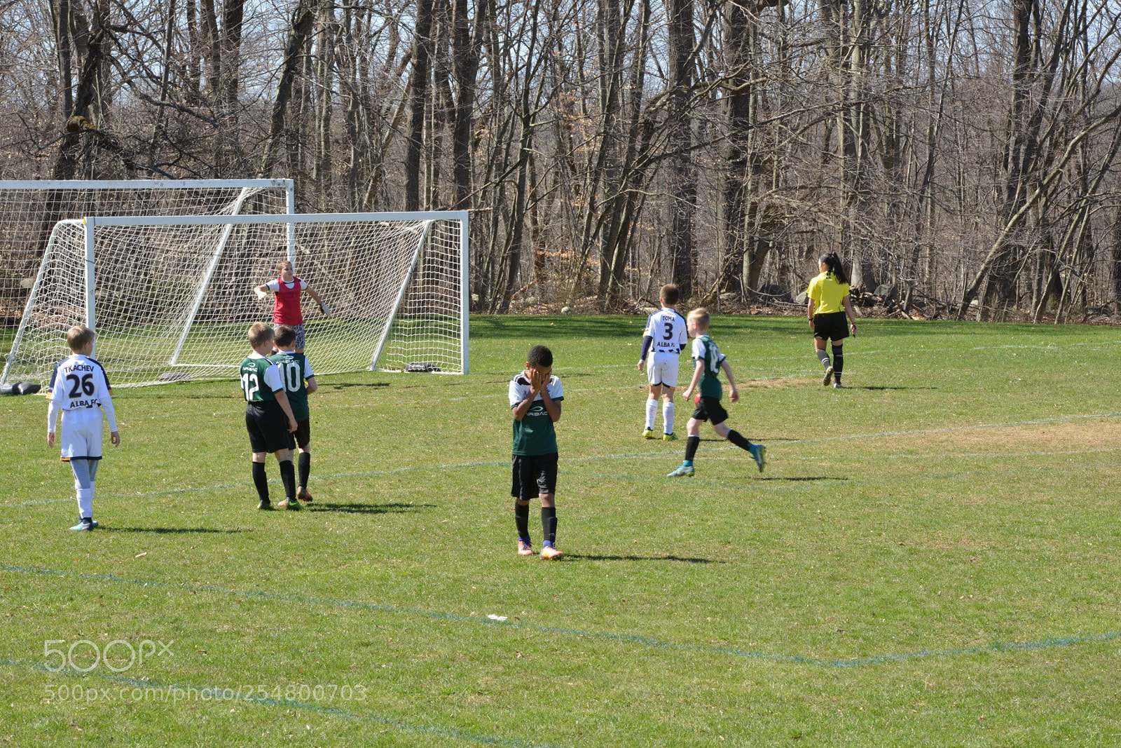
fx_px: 3612
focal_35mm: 116
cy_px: 374
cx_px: 560
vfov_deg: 11.8
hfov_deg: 17.6
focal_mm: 116
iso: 1000
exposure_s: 1/160
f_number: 20
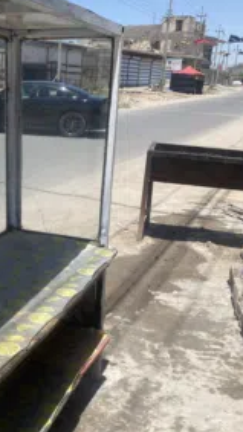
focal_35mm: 40
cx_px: 17
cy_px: 232
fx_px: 459
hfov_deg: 28.4
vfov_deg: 50.4
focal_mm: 4.25
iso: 32
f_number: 1.8
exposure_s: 1/3731
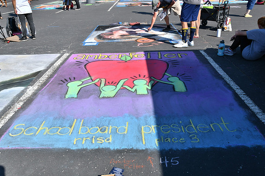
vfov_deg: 38.9
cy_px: 86
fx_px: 250
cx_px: 132
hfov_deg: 55.8
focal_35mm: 34
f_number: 10
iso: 100
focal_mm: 22
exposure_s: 1/400
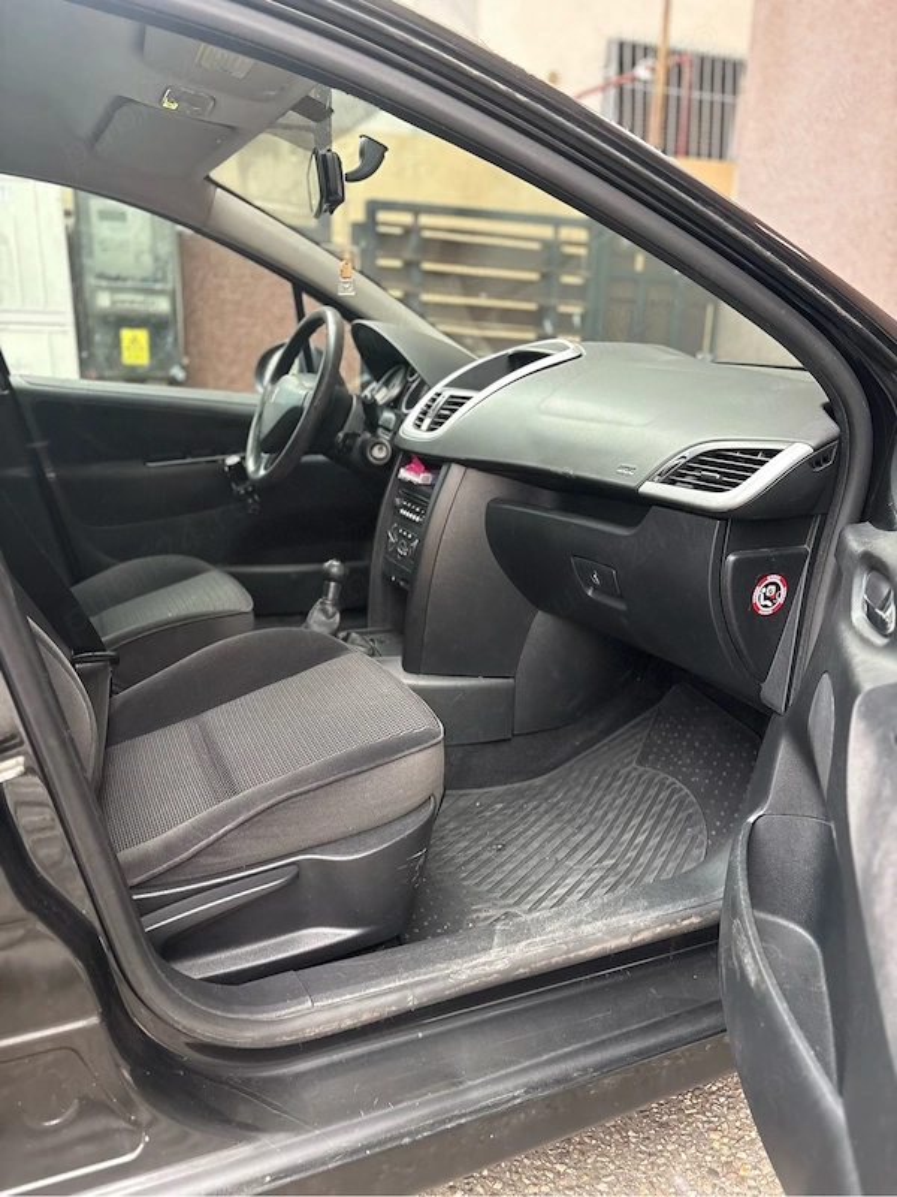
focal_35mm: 26
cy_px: 598
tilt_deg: -15.7
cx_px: 448
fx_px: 898
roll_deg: -1.5
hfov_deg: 53.1
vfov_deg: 67.3
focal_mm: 5.96
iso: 400
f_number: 1.6
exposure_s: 1/60
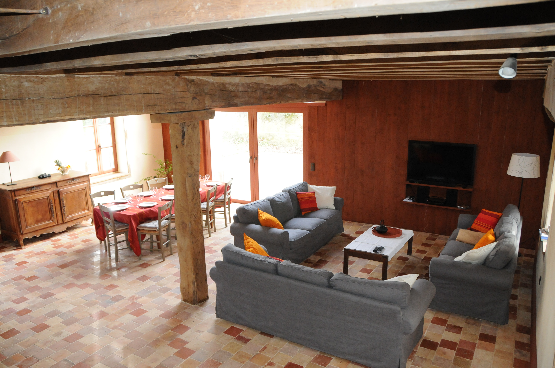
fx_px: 416
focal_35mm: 27
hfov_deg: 67.4
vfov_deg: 47.8
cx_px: 278
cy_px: 184
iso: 1400
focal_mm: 18
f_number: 5
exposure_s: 1/60
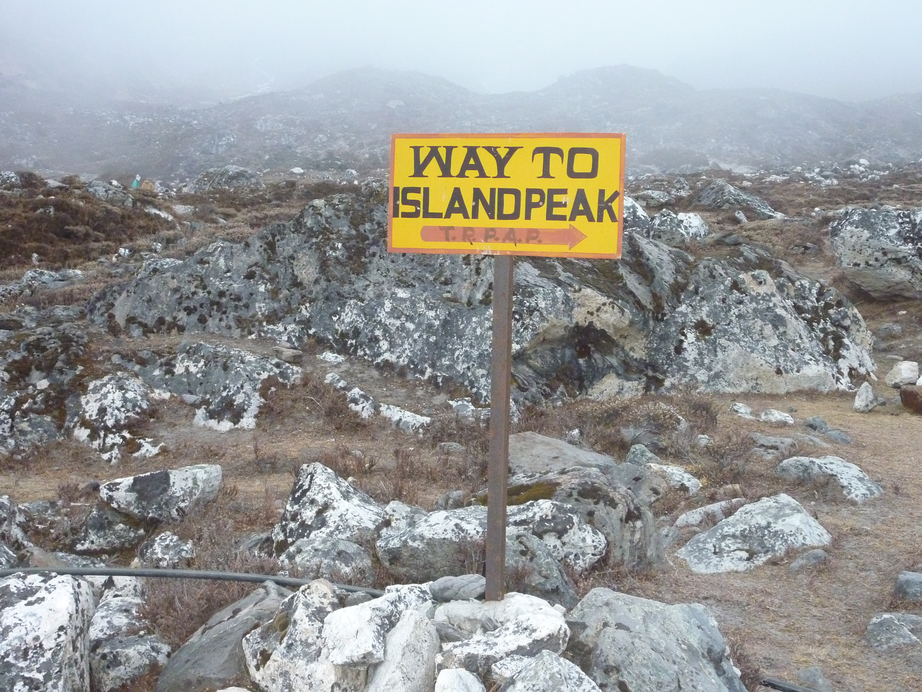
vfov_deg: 30.3
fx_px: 1278
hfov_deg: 39.7
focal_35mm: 48
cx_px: 461
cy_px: 346
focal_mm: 7.9
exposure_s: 1/30
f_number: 3.8
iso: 640
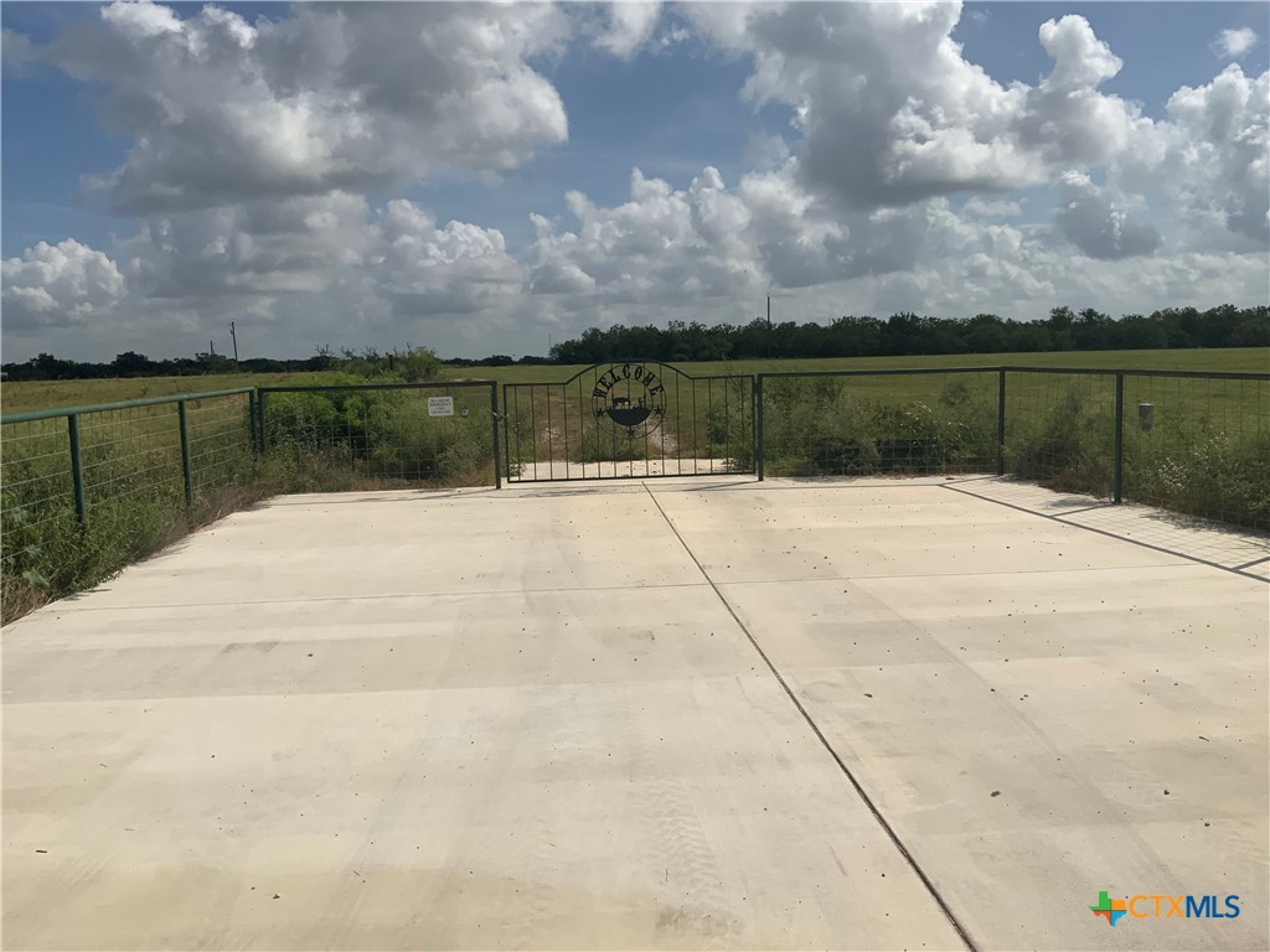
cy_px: 476
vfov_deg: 48.2
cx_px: 635
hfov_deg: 61.7
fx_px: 1064
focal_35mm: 29
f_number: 1.8
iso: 20
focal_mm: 3
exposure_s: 1/8621
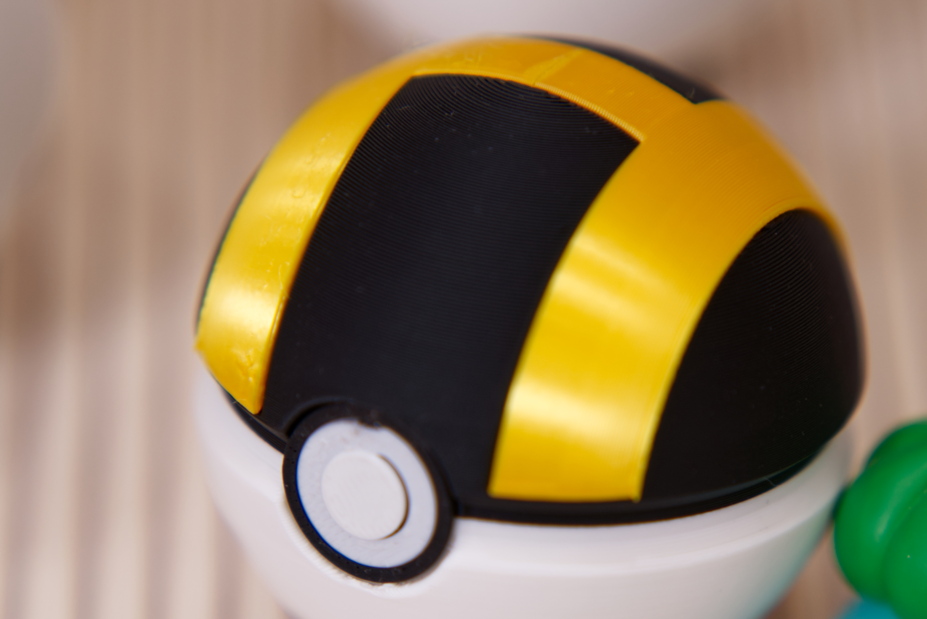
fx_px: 3298
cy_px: 419
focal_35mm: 128
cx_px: 599
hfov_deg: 16.0
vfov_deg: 10.7
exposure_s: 1/50
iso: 200
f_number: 2.8
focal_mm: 75
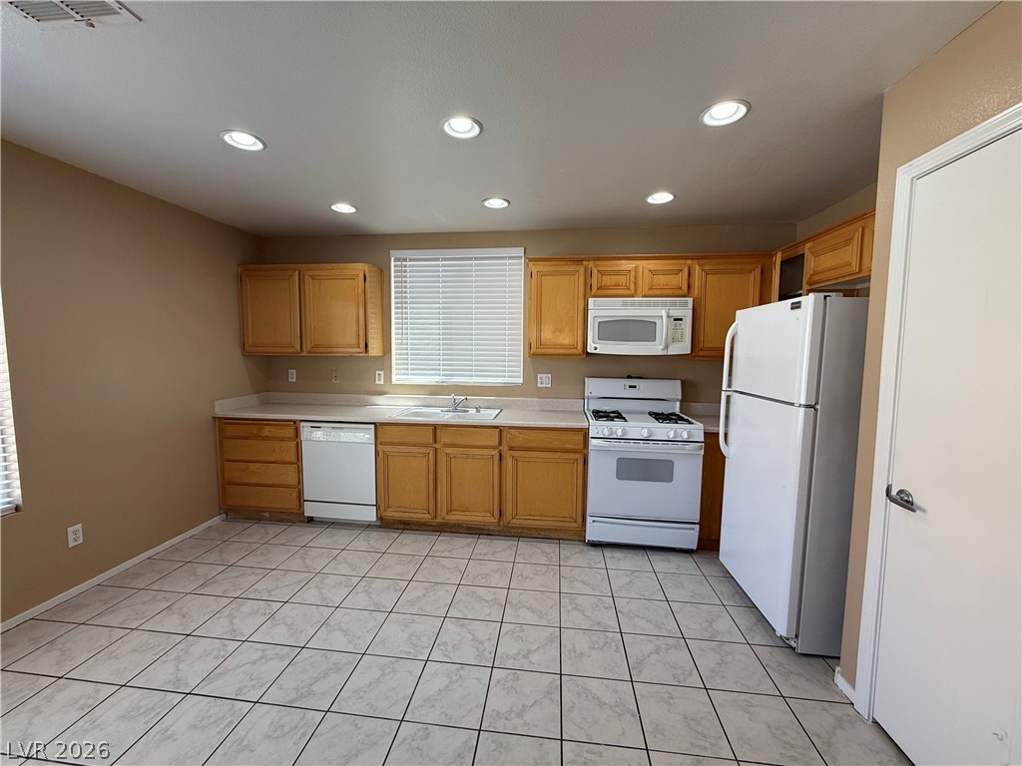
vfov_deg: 85.7
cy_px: 383
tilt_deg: -5.1
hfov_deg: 102.1
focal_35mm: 14
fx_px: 413
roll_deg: -0.7
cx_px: 511
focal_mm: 2.22
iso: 64
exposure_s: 1/120
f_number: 2.2
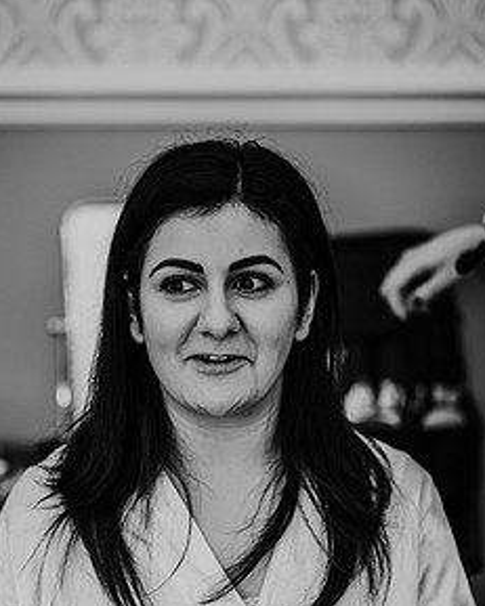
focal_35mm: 124
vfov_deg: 15.5
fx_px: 2226
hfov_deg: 12.4
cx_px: 240
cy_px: 405
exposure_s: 1/160
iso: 900
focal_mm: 85
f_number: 1.8
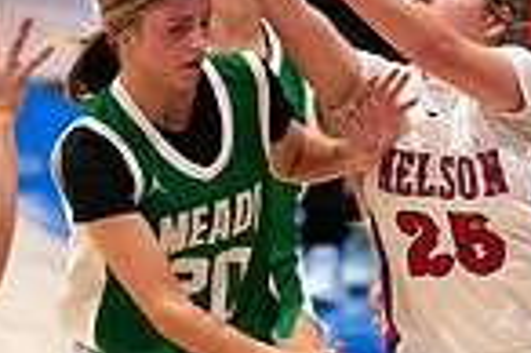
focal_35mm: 580
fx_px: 8545
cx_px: 520
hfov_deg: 3.6
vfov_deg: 2.4
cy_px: 257
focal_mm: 146
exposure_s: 1/1000
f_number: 2.8
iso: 4000
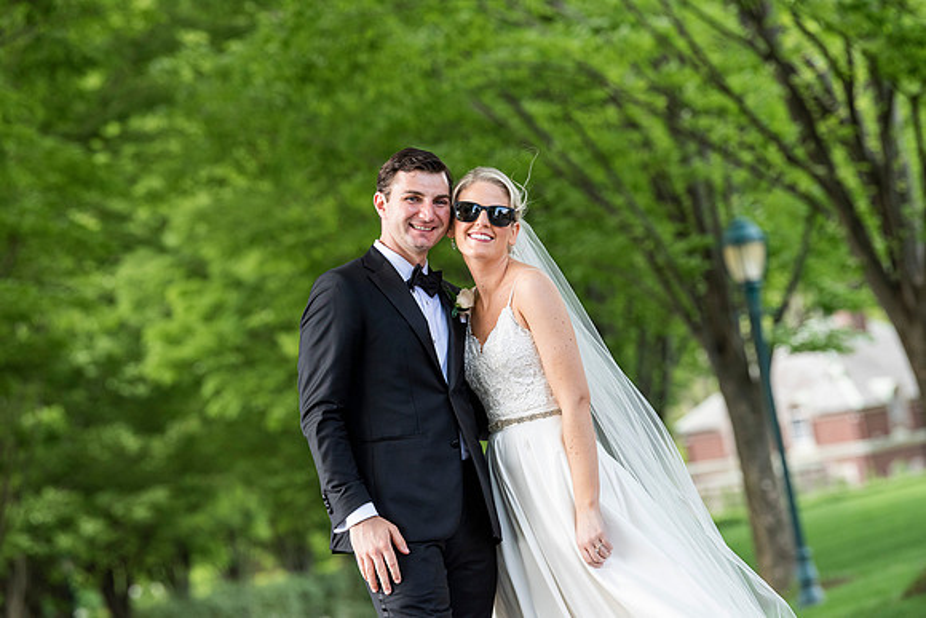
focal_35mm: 155
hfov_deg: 13.2
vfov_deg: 8.9
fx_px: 3988
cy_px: 309
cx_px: 463
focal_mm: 155
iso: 800
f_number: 4.5
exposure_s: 1/640
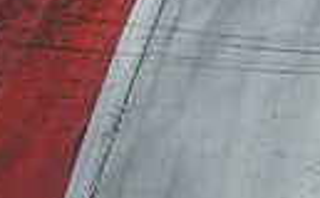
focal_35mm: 1379
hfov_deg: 1.5
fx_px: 12000
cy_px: -135
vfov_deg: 0.9
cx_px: 702
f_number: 7.1
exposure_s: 1/50
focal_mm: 200
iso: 160
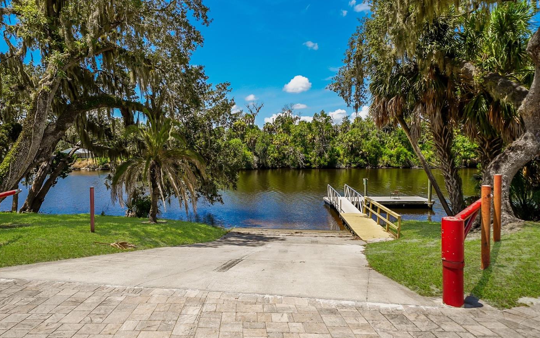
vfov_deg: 57.2
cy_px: 157
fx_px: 309
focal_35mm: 21
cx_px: 237
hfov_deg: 81.9
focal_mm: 18
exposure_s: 1/400
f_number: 5
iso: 80
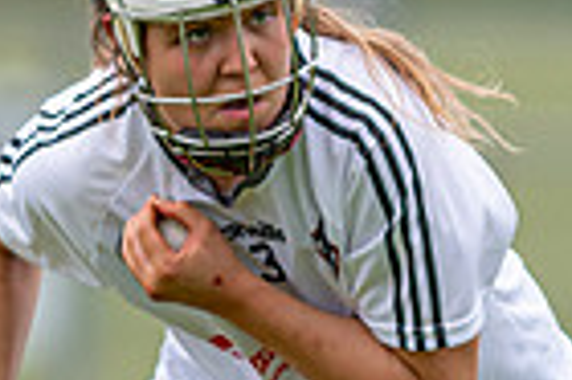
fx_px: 35994
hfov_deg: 0.9
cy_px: 553
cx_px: 280
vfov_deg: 0.6
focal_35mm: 2268
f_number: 2.8
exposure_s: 1/1000
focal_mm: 300
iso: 110
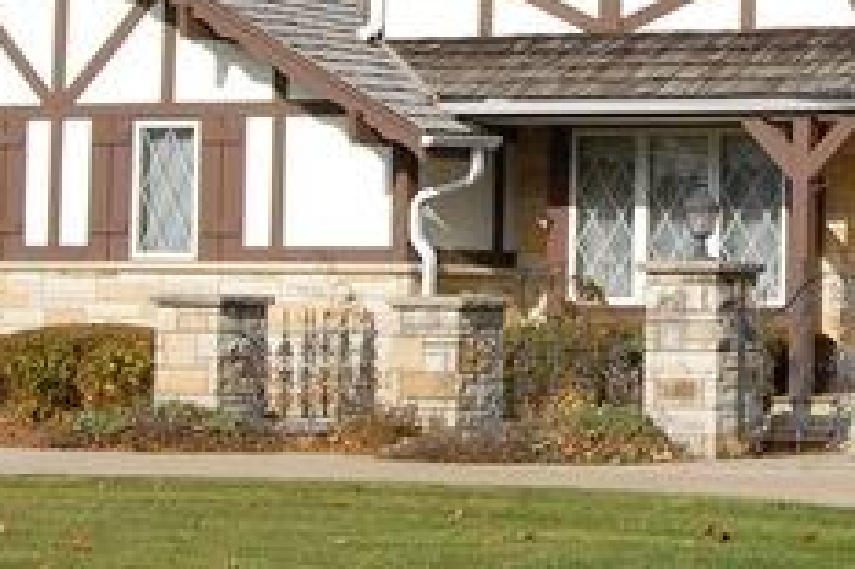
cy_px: 18
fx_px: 3790
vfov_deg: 8.5
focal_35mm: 160
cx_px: 972
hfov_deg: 12.6
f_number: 11
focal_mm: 31
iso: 400
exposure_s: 1/500
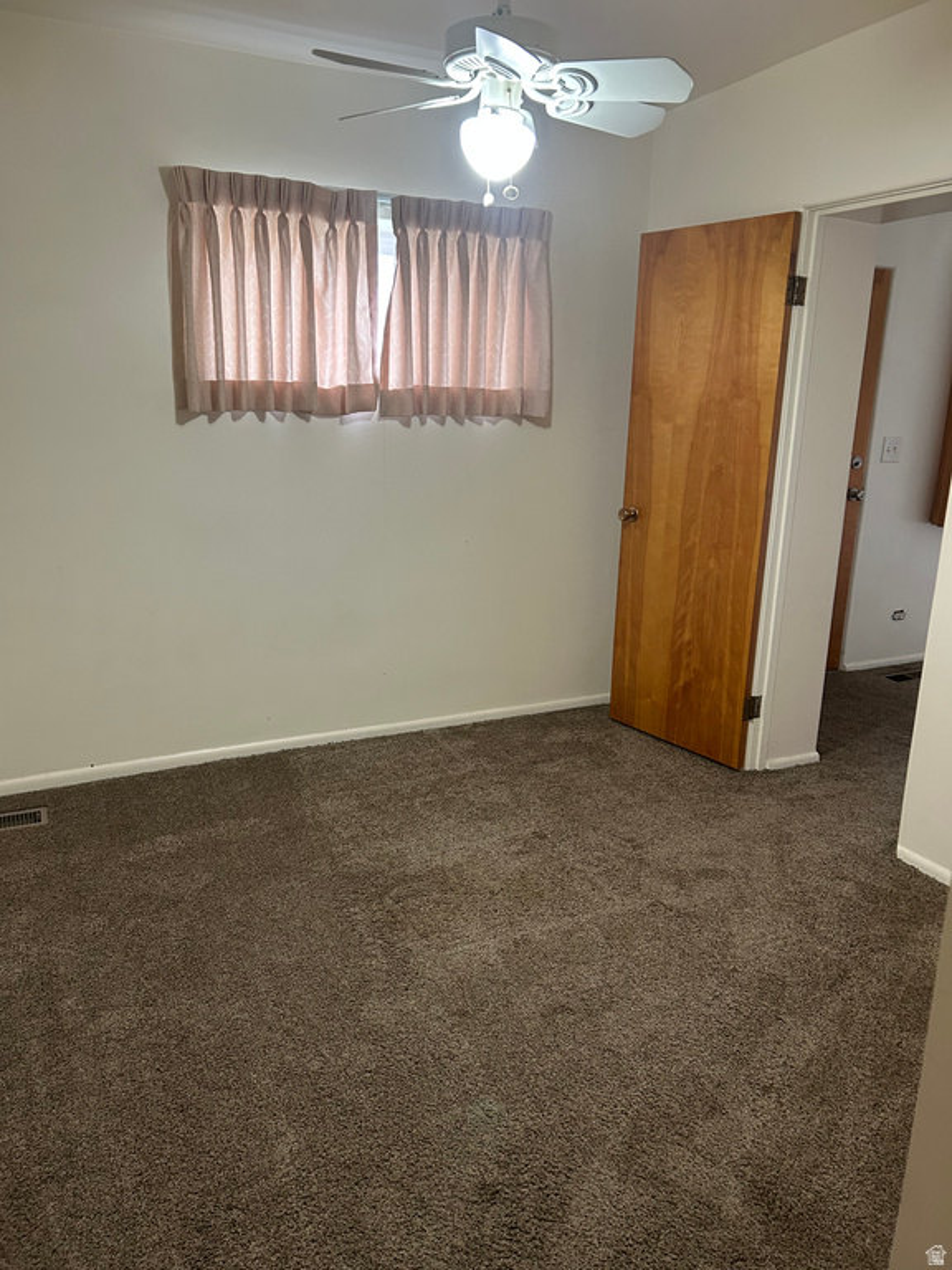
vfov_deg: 67.3
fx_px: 953
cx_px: 476
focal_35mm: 26
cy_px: 635
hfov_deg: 53.1
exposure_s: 1/60
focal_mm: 5.7
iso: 250
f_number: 1.5
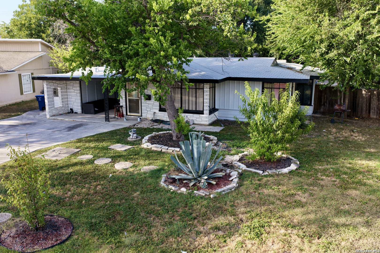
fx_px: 296
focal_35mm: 28
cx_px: 190
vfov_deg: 46.4
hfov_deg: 65.5
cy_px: 126
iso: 250
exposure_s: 1/640
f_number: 2.8
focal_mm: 14.45
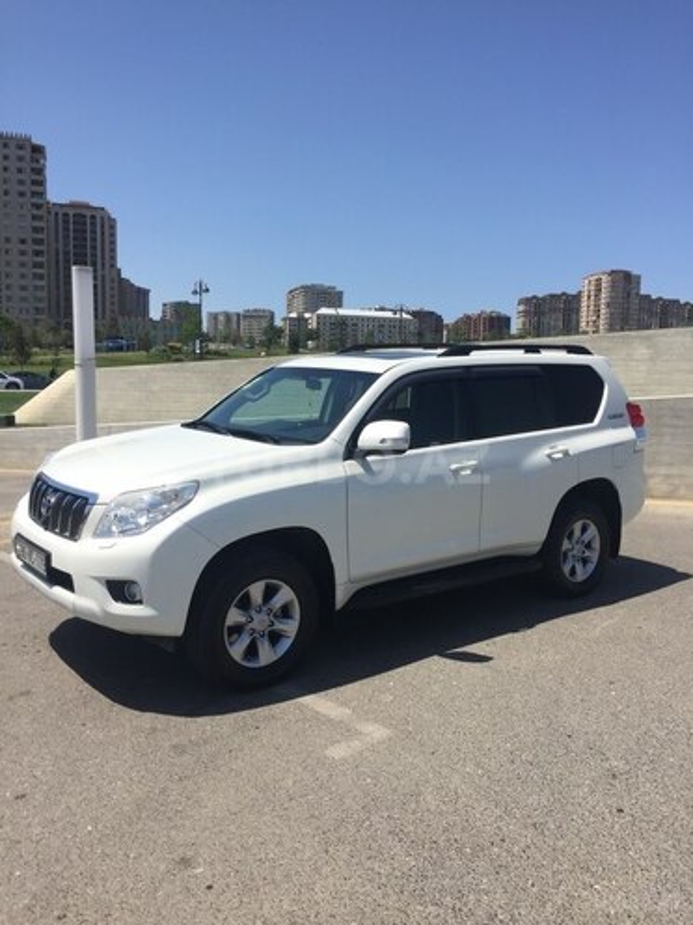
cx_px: 346
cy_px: 462
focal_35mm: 29
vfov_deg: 61.7
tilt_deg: -3.6
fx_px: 774
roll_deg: -1.3
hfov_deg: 48.2
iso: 32
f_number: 2.2
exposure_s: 1/2326
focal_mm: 4.15
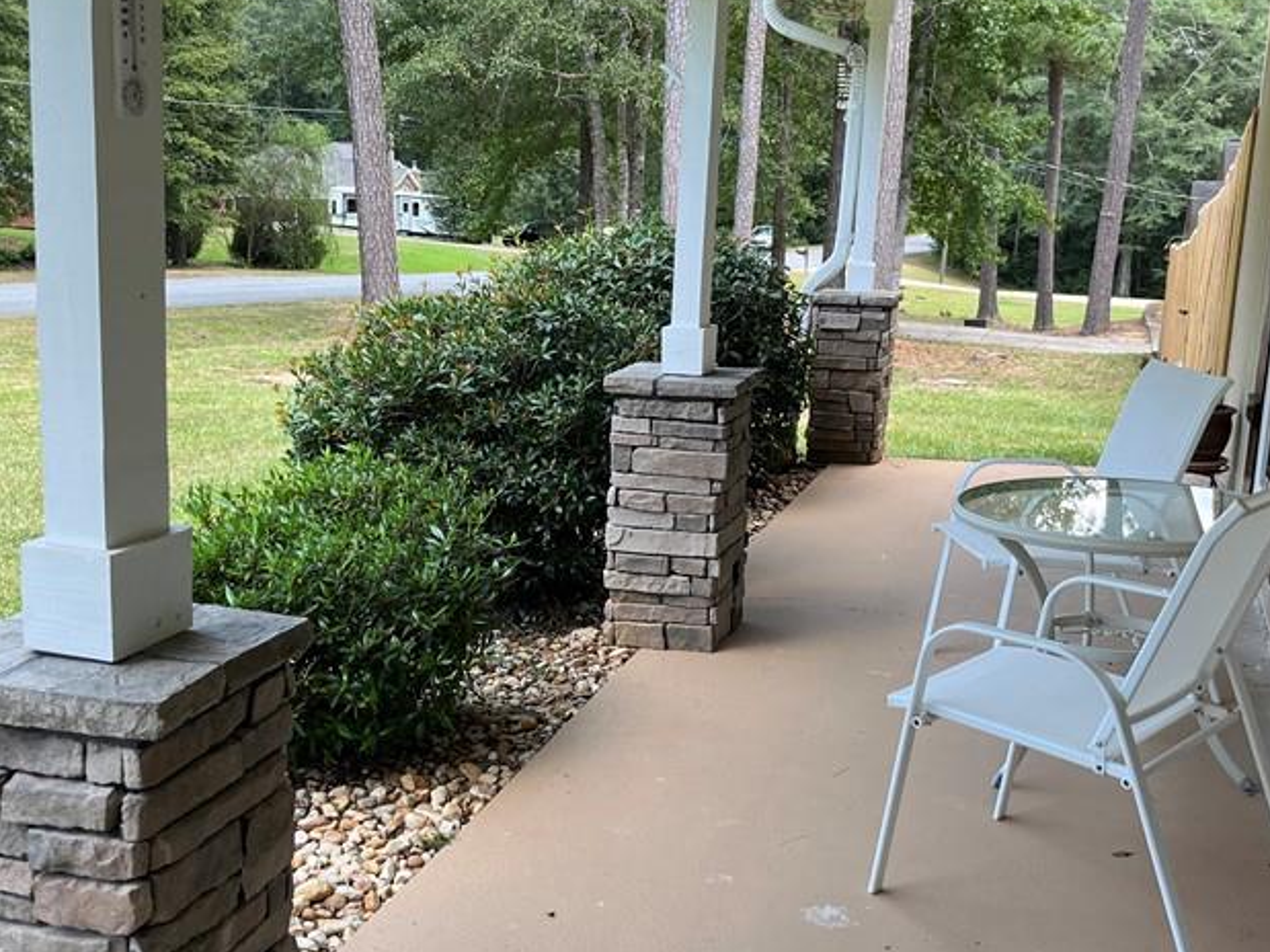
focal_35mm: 43
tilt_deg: -11.7
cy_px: 499
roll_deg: -2.2
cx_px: 554
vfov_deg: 33.6
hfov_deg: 43.8
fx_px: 1577
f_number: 1.6
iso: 50
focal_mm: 5.1
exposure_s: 1/401
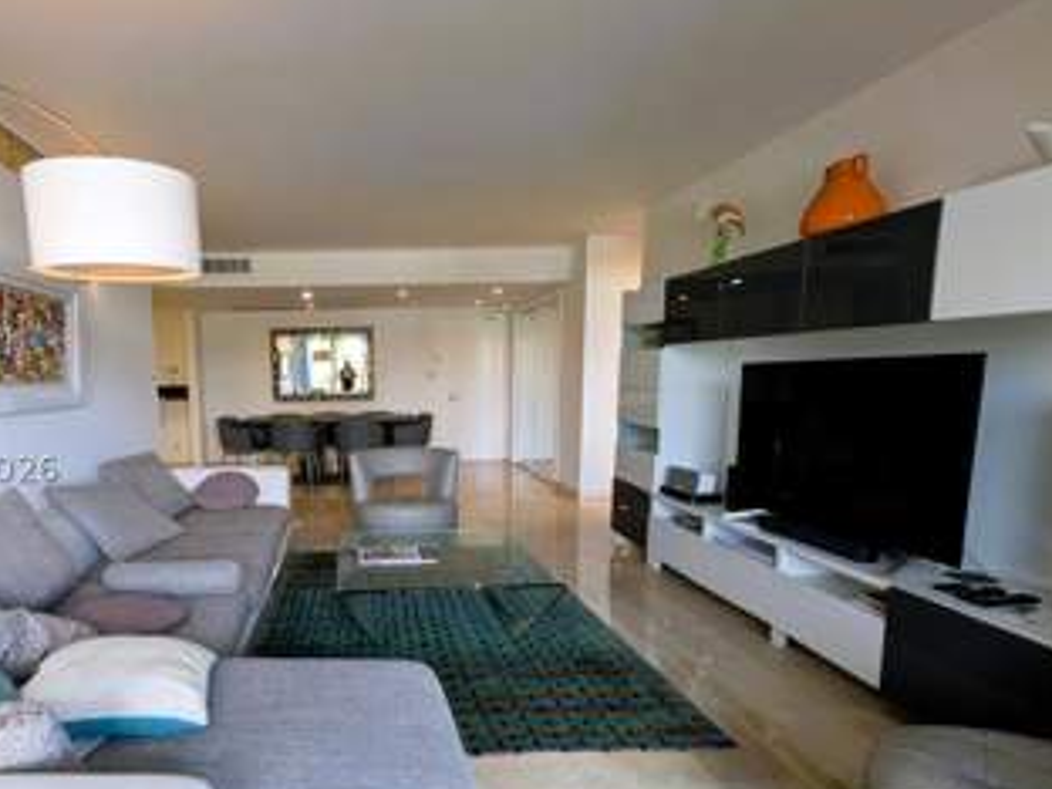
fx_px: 608
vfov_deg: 65.4
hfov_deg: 79.6
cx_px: 368
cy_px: 469
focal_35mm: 20
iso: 82
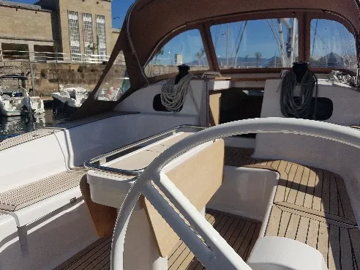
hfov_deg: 67.3
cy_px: 135
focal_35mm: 26
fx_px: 270
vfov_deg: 53.1
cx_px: 180
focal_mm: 4.2
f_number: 1.7
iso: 50
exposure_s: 1/5456
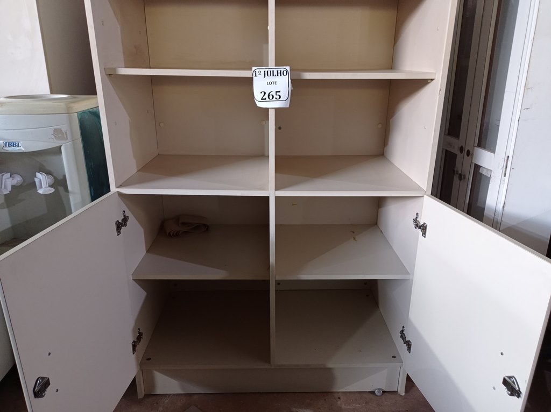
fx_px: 445
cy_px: 206
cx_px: 276
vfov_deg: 49.7
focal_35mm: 28
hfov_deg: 63.5
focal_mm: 4.7
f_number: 1.79
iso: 443
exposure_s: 1/30
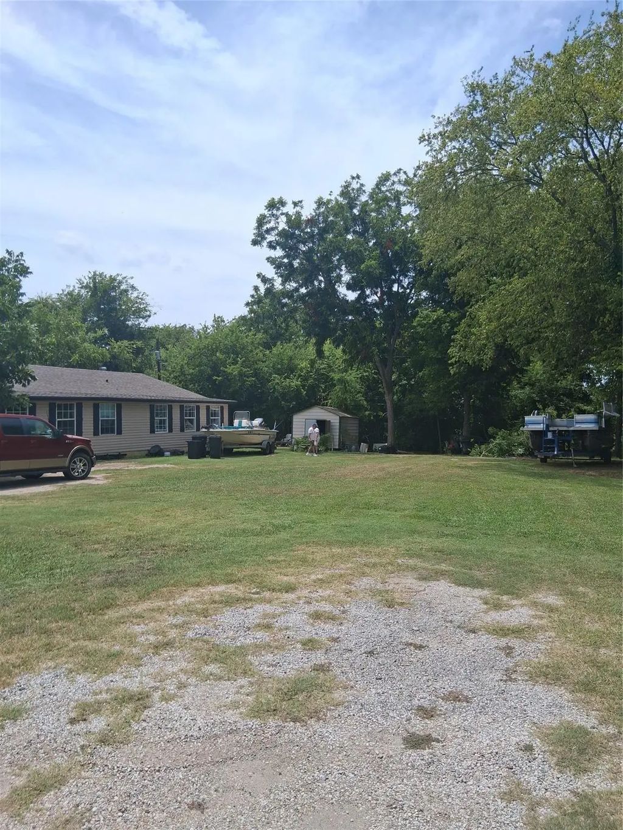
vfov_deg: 67.3
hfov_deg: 53.1
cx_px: 312
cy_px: 415
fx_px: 624
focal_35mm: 26
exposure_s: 1/688
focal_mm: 3.98
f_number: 1.8
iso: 25
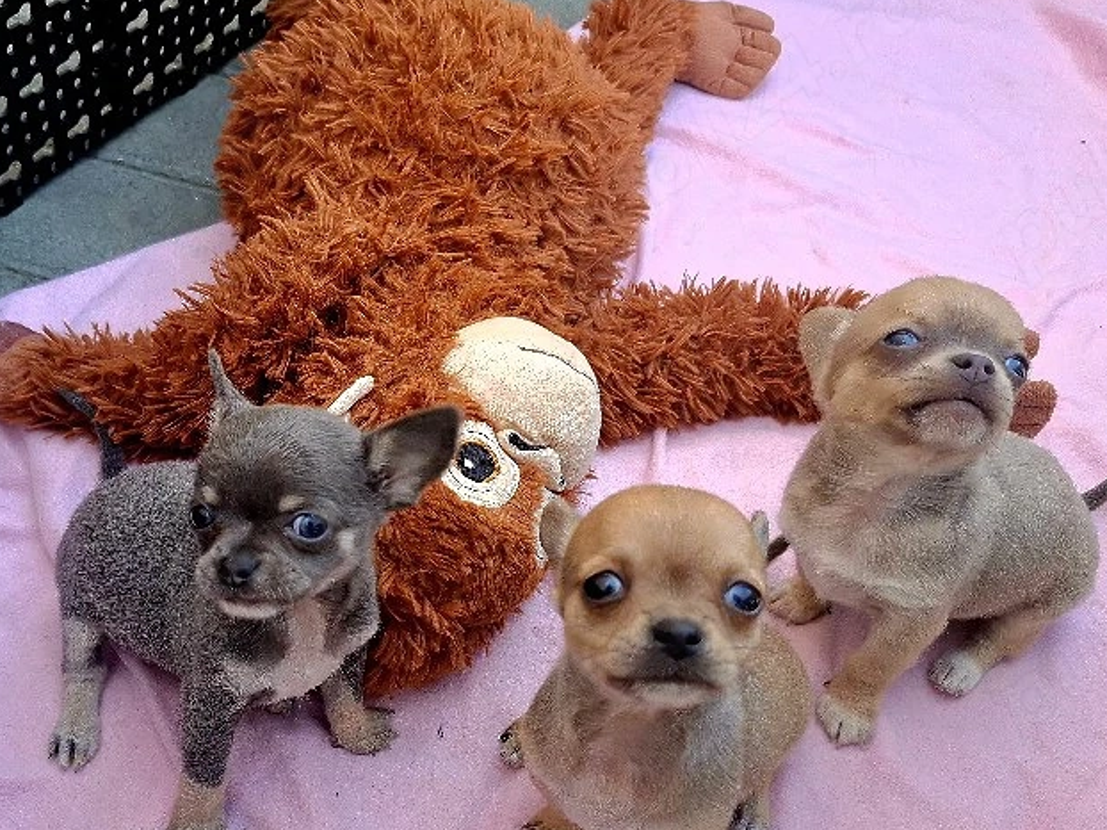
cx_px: 386
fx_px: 1183
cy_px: 600
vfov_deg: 37.9
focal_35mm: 37
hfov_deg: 49.4
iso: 50
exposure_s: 1/110
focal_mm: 5.54
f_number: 1.8
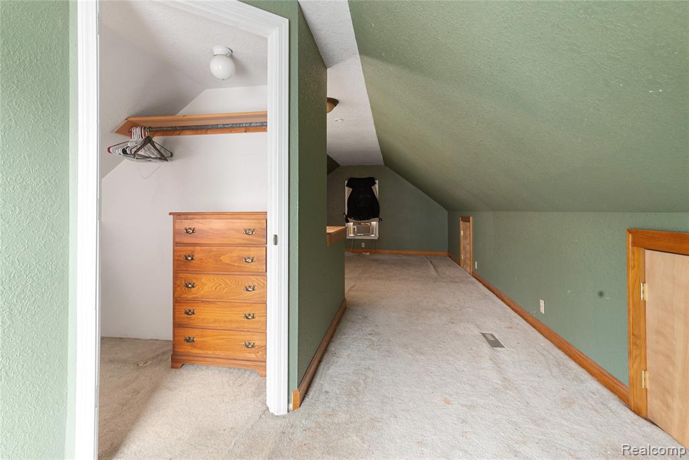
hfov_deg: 93.3
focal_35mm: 17
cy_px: 230
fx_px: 325
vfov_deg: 70.5
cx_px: 344
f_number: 9
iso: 320
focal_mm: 17
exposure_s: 1/1.67
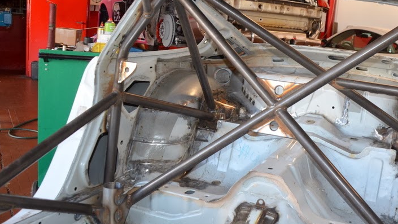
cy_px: 103
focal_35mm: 41
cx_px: 272
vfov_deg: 29.0
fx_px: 433
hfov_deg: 48.4
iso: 900
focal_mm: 18
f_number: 3.5
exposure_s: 1/60
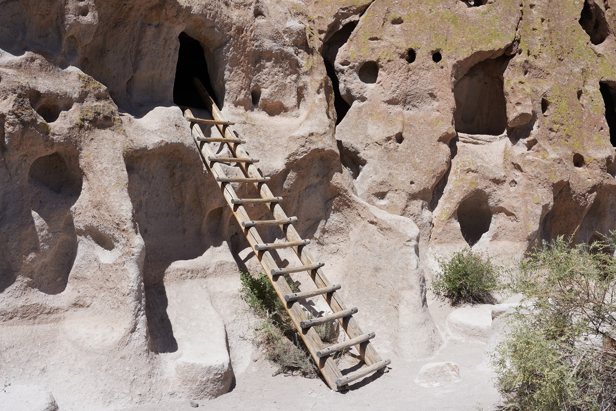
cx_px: 317
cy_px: 195
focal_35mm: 33
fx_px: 565
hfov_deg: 57.2
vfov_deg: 40.0
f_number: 16
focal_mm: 28
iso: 100
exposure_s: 1/100
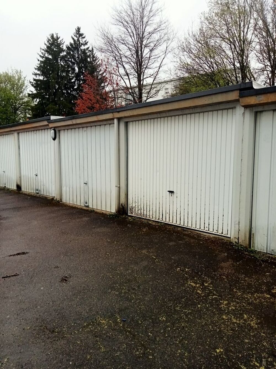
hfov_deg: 49.8
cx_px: 138
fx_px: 298
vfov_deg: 63.4
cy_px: 184
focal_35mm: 28
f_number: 2.2
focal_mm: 3.46
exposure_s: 1/316
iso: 100
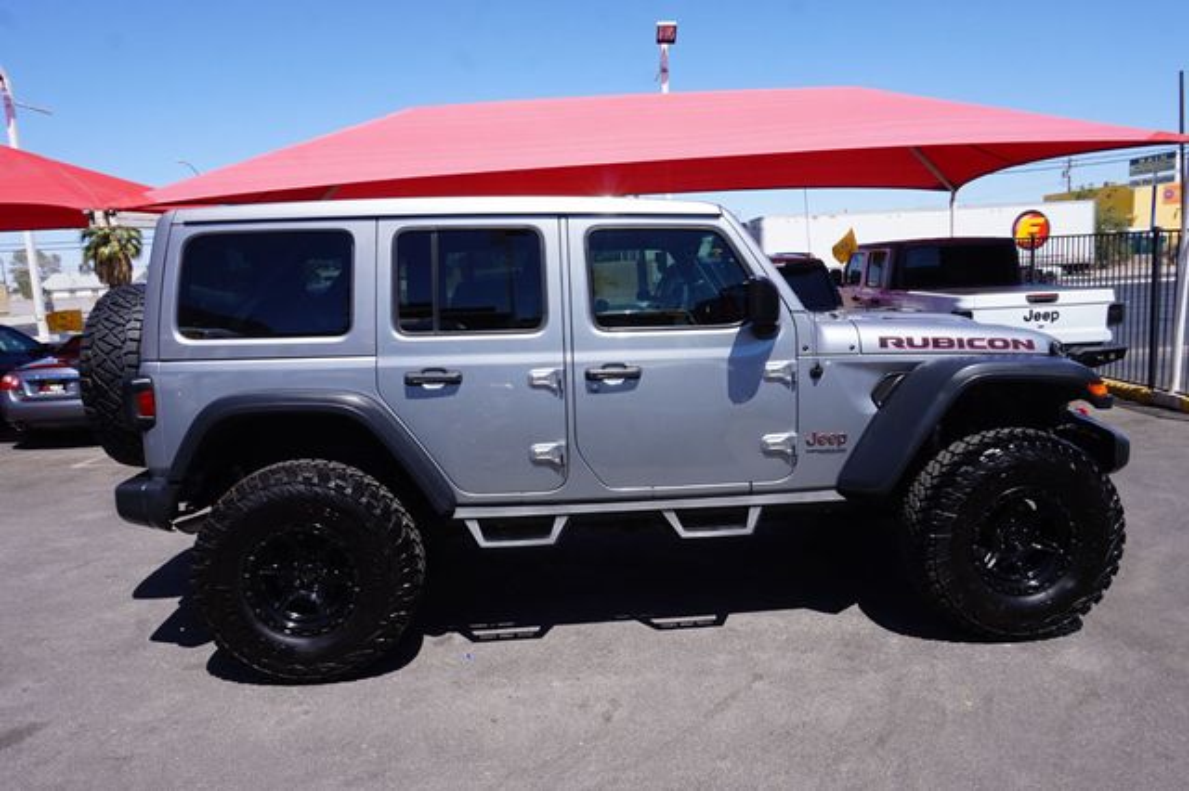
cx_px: 594
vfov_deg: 53.1
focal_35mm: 24
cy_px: 396
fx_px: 792
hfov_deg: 73.8
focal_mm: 16
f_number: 13
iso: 100
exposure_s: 1/100
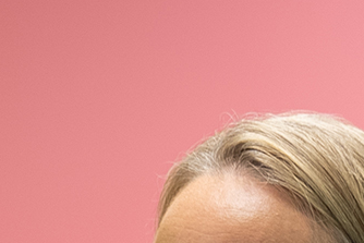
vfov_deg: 4.8
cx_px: -121
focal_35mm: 273
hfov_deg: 7.5
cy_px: 695
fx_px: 2761
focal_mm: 43
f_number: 2.8
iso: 500
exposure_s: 1/125
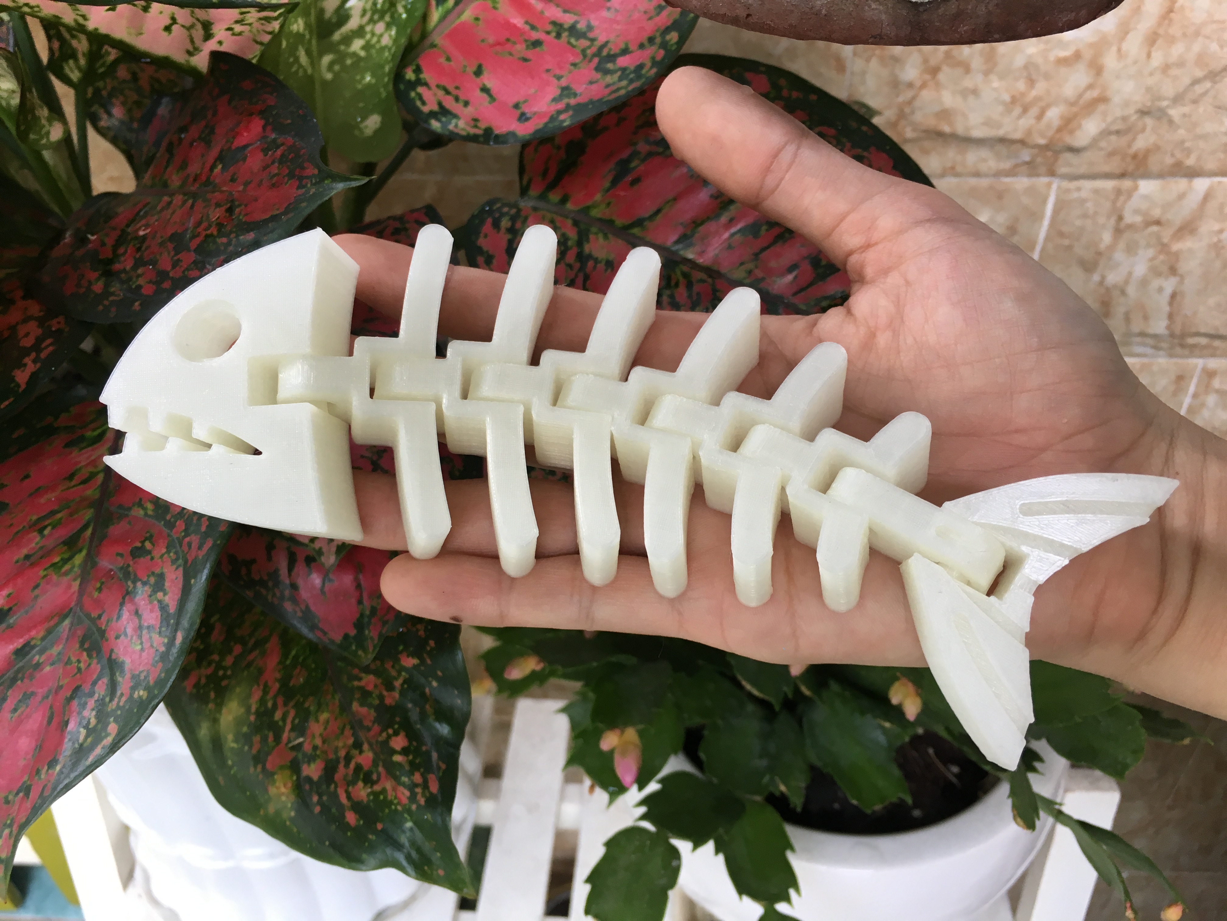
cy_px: 460
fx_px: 1028
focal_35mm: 29
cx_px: 614
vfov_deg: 48.2
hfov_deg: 61.7
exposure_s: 1/33
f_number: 2.2
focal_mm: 4.15
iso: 25
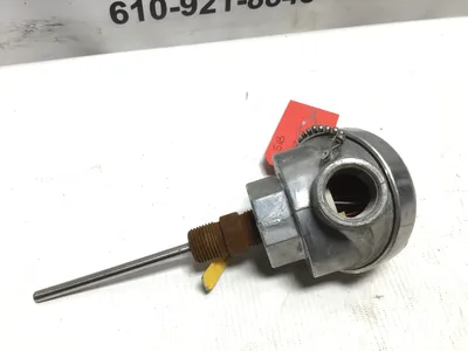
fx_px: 419
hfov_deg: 58.4
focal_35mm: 31
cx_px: 234
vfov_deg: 45.4
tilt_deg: -54.0
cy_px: 176
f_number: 2.4
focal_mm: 3.3
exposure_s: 1/120
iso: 40
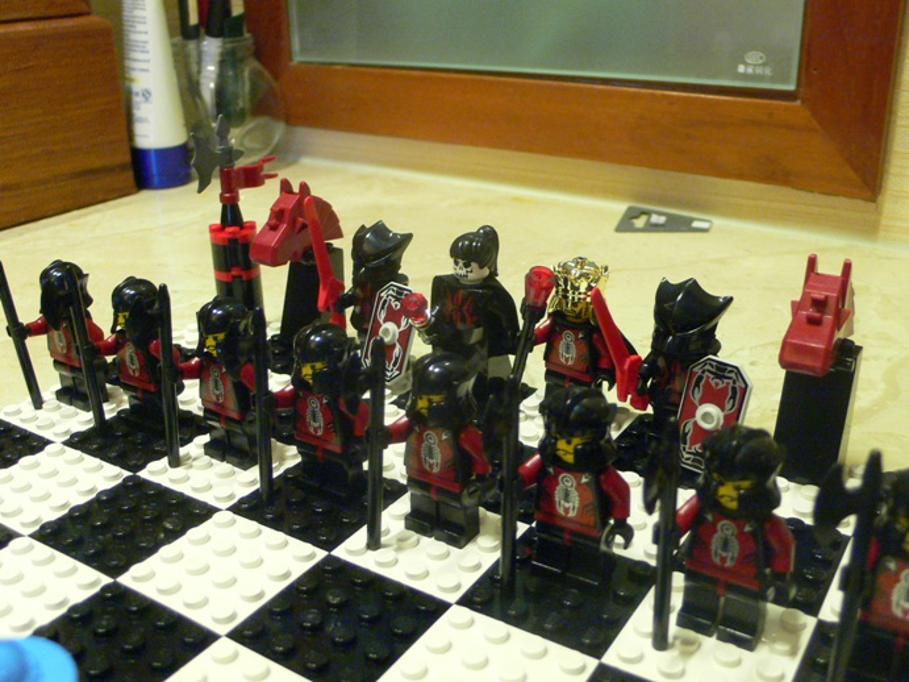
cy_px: 341
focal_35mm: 34
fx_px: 893
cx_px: 454
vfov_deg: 41.8
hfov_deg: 54.0
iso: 200
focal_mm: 6.3
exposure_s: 1/8
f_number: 2.8
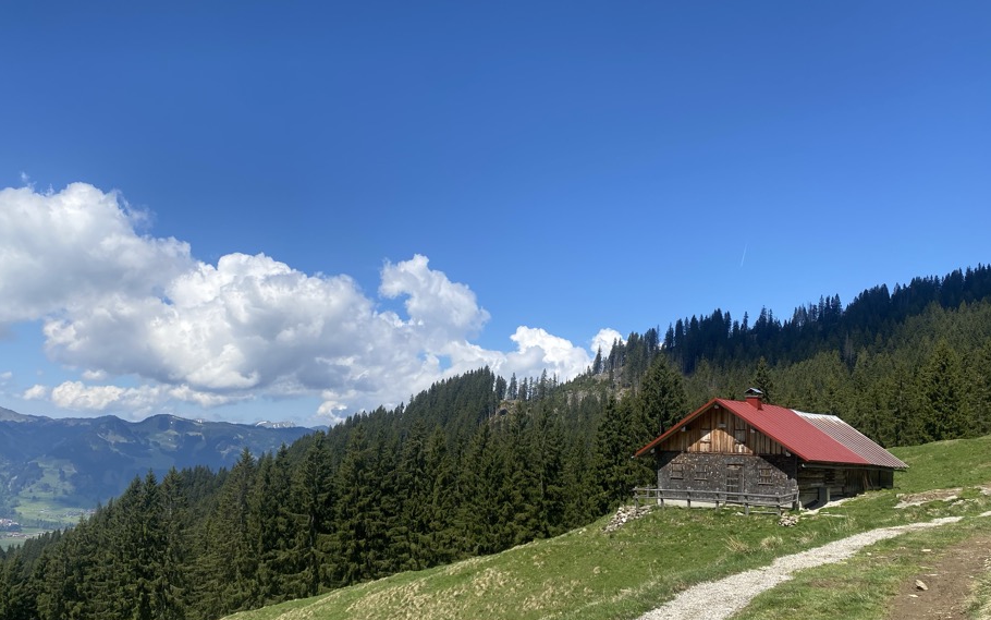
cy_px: 384
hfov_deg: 61.2
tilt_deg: +2.4
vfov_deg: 40.4
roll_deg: +0.0
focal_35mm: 31
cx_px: 481
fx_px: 837
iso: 32
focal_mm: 4.25
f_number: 1.8
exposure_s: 1/3125
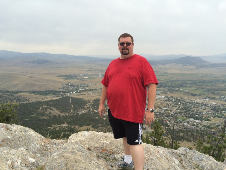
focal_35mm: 29
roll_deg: +1.2
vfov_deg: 48.2
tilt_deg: -10.5
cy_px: 85
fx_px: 189
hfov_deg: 61.7
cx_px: 113
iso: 32
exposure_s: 1/199
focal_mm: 4.15
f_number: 2.2
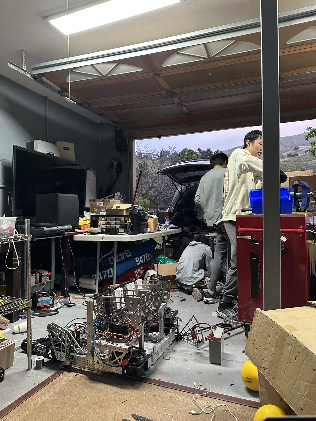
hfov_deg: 56.8
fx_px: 292
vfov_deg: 71.6
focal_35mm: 24
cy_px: 210
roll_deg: +0.8
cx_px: 158
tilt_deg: -0.3
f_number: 1.78
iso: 400
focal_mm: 6.86
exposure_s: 1/60
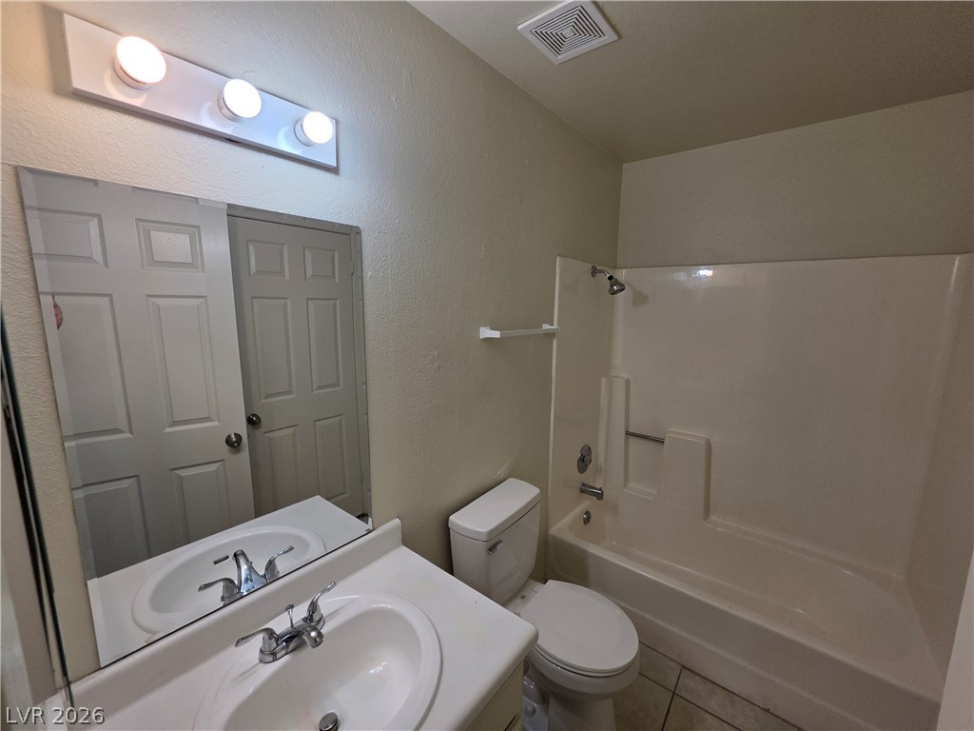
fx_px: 366
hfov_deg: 106.2
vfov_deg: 89.9
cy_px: 366
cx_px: 487
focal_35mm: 13
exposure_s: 1/120
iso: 64
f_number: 1.9
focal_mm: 2.2
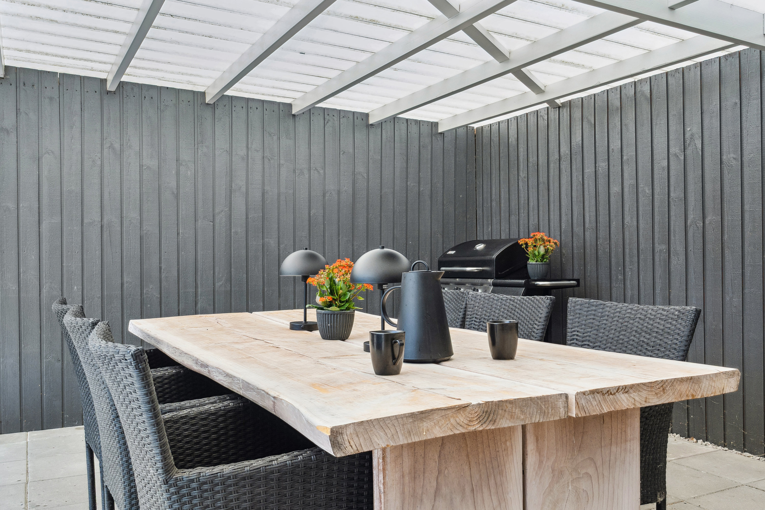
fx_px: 637
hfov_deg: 61.9
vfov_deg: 43.6
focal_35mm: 30
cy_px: 255
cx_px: 382
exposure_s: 1/80
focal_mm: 20
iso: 200
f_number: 8
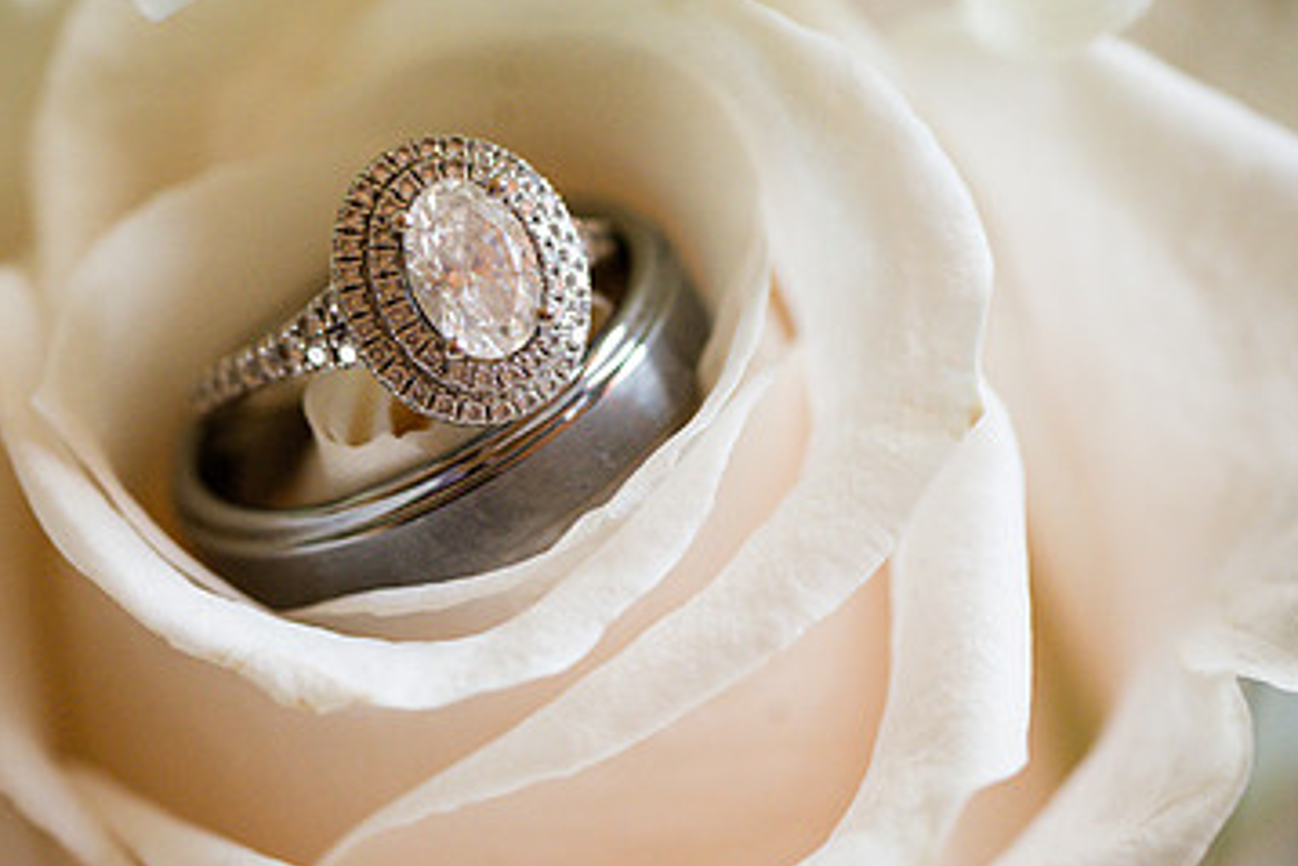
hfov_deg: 12.1
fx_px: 6132
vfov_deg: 8.1
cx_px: 341
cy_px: 534
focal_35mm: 170
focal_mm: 105
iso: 5000
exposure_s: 1/250
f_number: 6.3
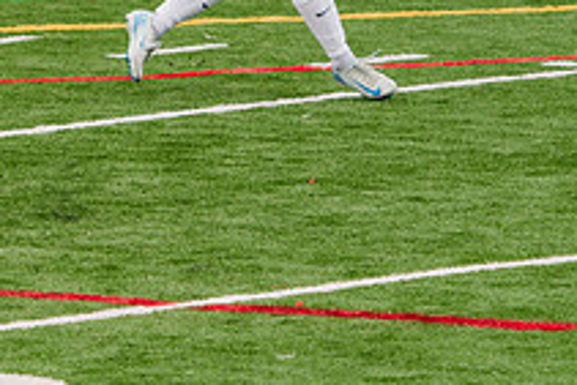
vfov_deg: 1.4
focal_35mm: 1002
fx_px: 16070
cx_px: -170
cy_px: -56
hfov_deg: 2.1
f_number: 6.3
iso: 640
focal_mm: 365
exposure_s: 1/1600
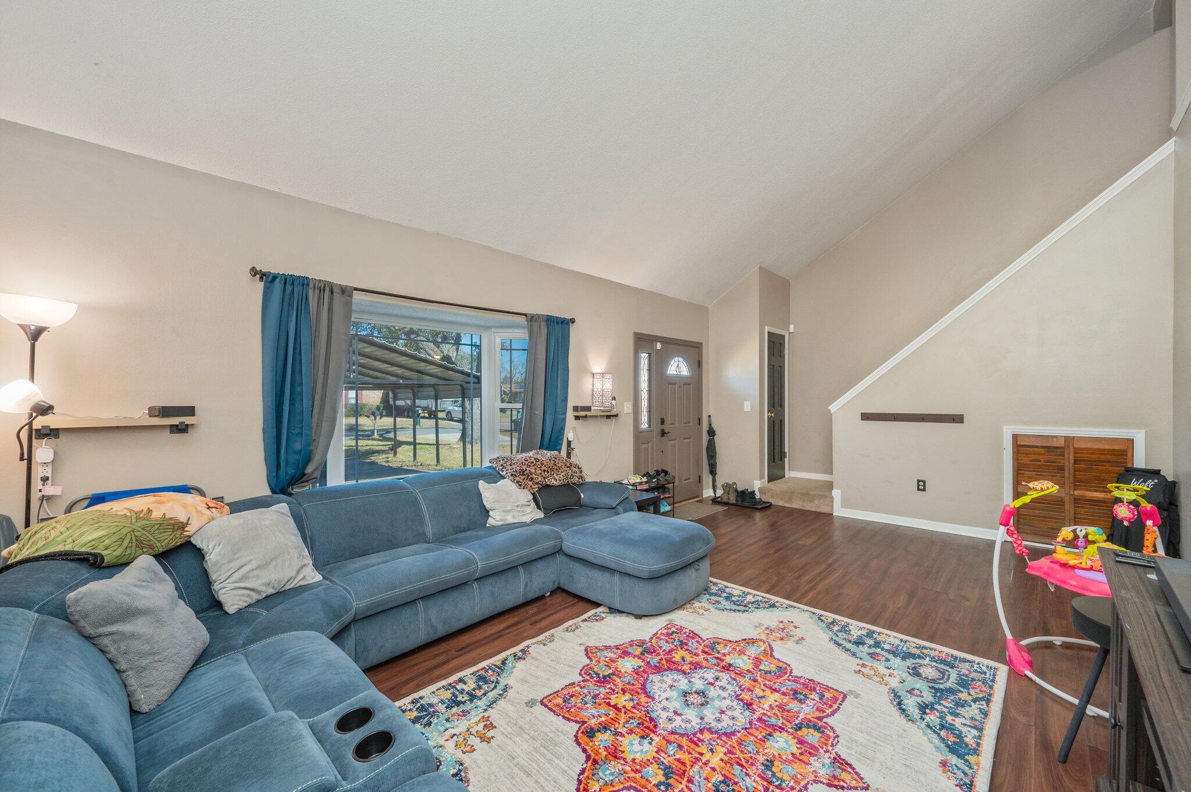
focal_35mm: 14
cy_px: 396
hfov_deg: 104.3
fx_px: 463
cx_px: 596
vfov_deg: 81.1
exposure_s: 1/25
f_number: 8
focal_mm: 14
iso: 800
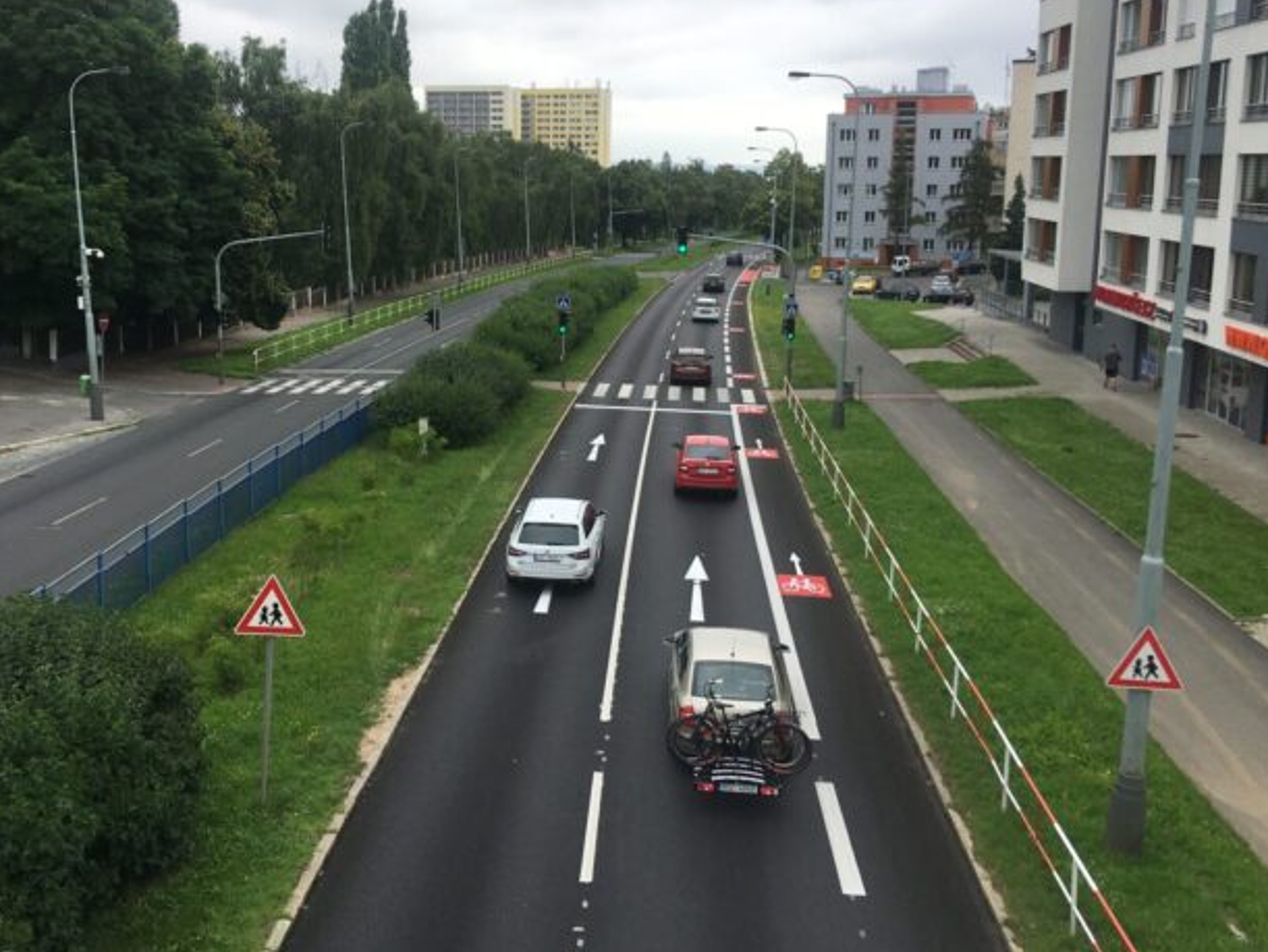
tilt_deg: -9.8
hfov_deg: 50.0
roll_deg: -0.7
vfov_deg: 38.6
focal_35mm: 37
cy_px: 385
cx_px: 556
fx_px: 1356
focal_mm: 4.15
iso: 25
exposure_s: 1/725
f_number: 2.2
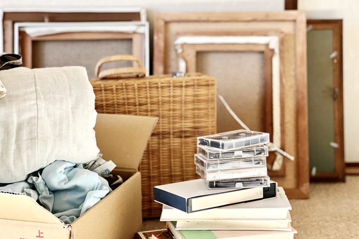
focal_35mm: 81
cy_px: 117
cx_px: 178
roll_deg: +1.3
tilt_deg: -11.2
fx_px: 808
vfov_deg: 16.8
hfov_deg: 25.1
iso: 160
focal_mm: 9
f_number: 2.8
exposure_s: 1/121
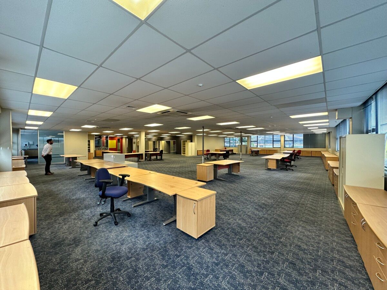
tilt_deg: -0.2
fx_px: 157
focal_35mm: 14
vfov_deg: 85.7
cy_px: 145
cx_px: 194
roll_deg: +0.9
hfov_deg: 102.1
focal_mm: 2.22
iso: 200
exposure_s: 1/100
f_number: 2.2
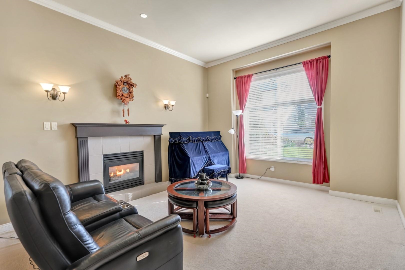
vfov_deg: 71.1
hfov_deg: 94.0
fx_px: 189
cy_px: 135
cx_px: 202
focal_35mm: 17
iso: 400
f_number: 4.5
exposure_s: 1/80
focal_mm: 16.8
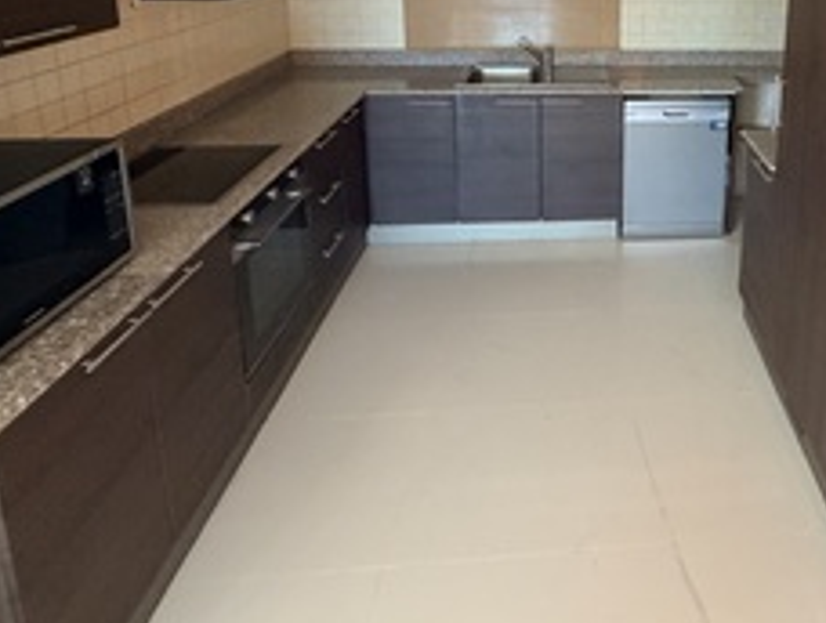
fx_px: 670
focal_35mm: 28
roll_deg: -1.7
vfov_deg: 45.1
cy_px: 56
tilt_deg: -11.0
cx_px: 643
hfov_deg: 59.1
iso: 400
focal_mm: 2.22
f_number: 2.2
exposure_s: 1/50
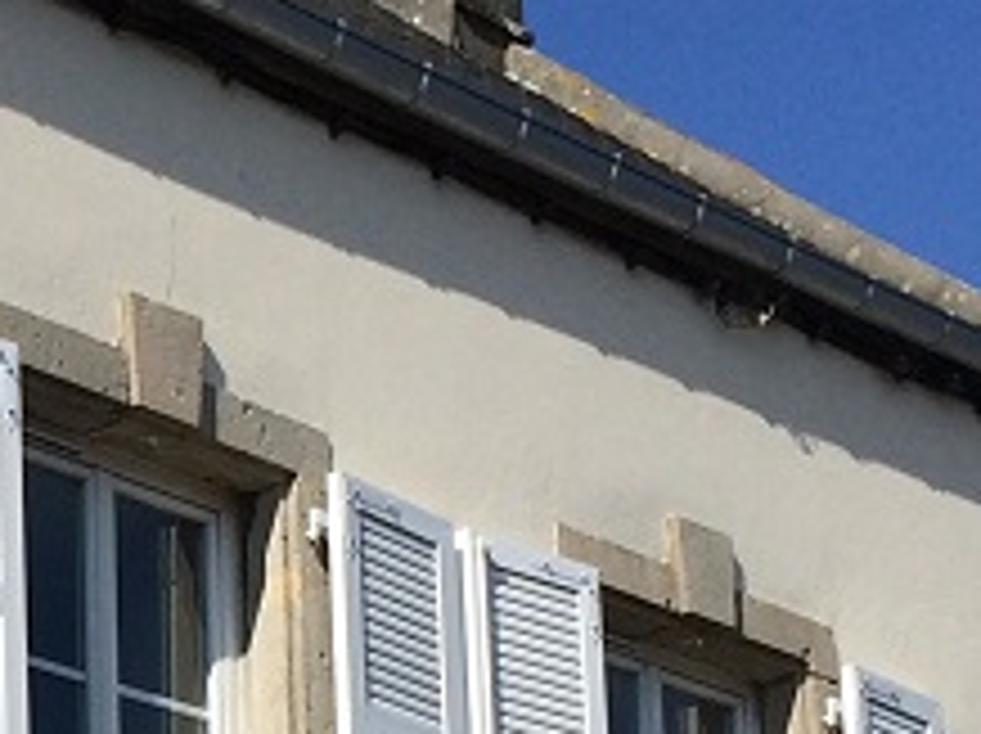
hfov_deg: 11.8
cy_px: 1423
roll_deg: +0.7
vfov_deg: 8.8
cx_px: -522
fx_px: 4529
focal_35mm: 160
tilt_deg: +7.3
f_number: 2.2
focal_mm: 4.15
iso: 32
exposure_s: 1/3425
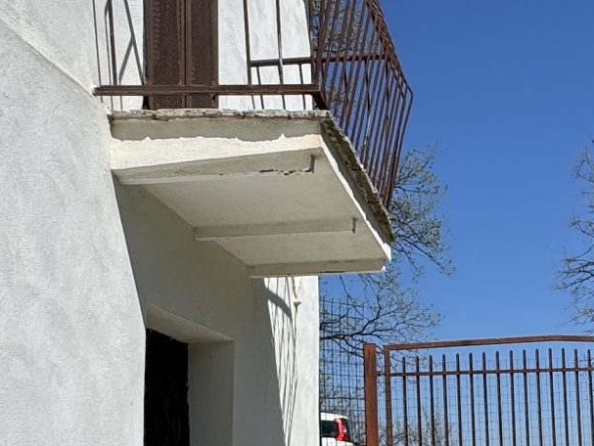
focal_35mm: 59
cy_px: 390
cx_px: 521
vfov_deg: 24.2
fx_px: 1013
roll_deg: +2.9
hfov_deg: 31.3
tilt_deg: +4.8
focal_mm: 2.22
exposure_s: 1/3546
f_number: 2.2
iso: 50
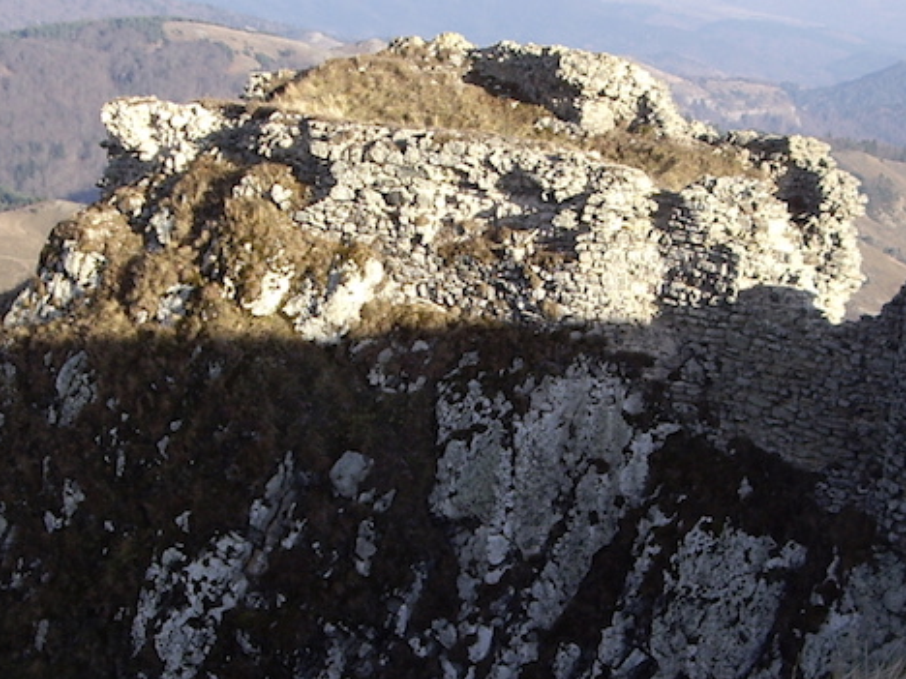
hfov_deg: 18.9
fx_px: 2722
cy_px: 464
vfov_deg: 14.2
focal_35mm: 104
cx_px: 567
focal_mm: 7.9
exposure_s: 1/320
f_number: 2.8
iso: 50
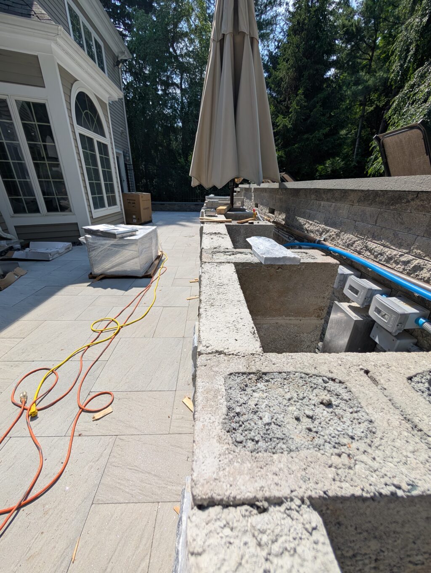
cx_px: 216
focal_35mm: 12
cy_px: 286
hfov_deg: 94.6
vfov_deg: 110.5
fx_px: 199
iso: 54
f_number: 1.7
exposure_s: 1/2169
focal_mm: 2.02
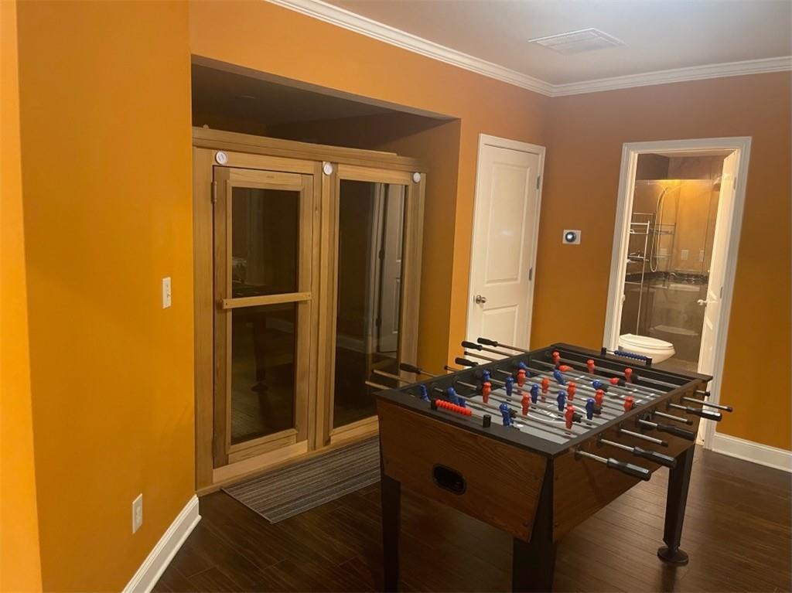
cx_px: 396
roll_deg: -2.7
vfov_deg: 53.0
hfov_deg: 67.3
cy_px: 296
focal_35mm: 26
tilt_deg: -9.0
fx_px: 595
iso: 640
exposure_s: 1/30
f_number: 1.6
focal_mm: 5.1
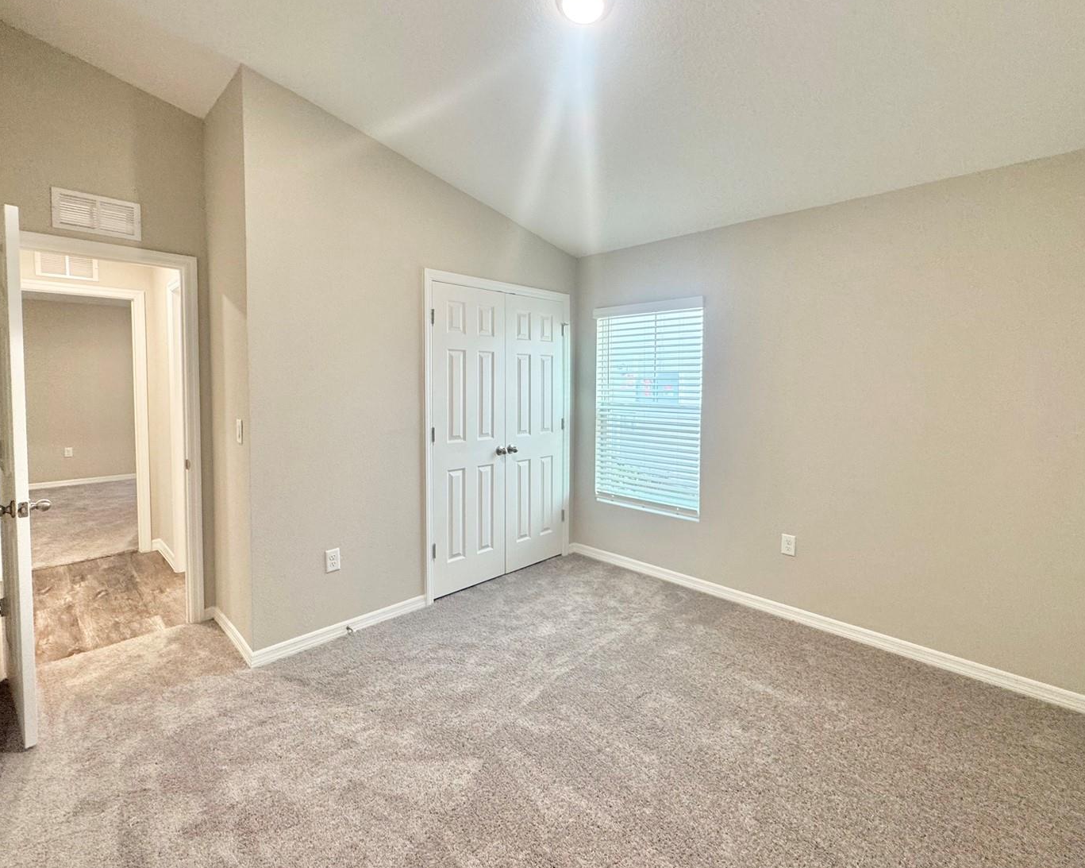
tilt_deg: -2.9
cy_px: 403
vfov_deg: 80.2
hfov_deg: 93.1
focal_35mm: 16
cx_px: 531
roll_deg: -0.3
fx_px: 514
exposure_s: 1/60
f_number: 2.2
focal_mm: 2.22
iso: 160
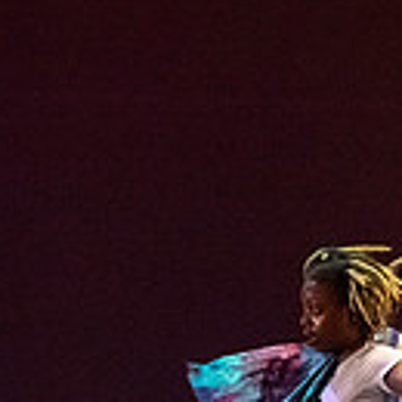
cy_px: 563
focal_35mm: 304
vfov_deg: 5.7
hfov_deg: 5.8
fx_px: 3994
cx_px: 382
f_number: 4
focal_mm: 71
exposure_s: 1/400
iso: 6400
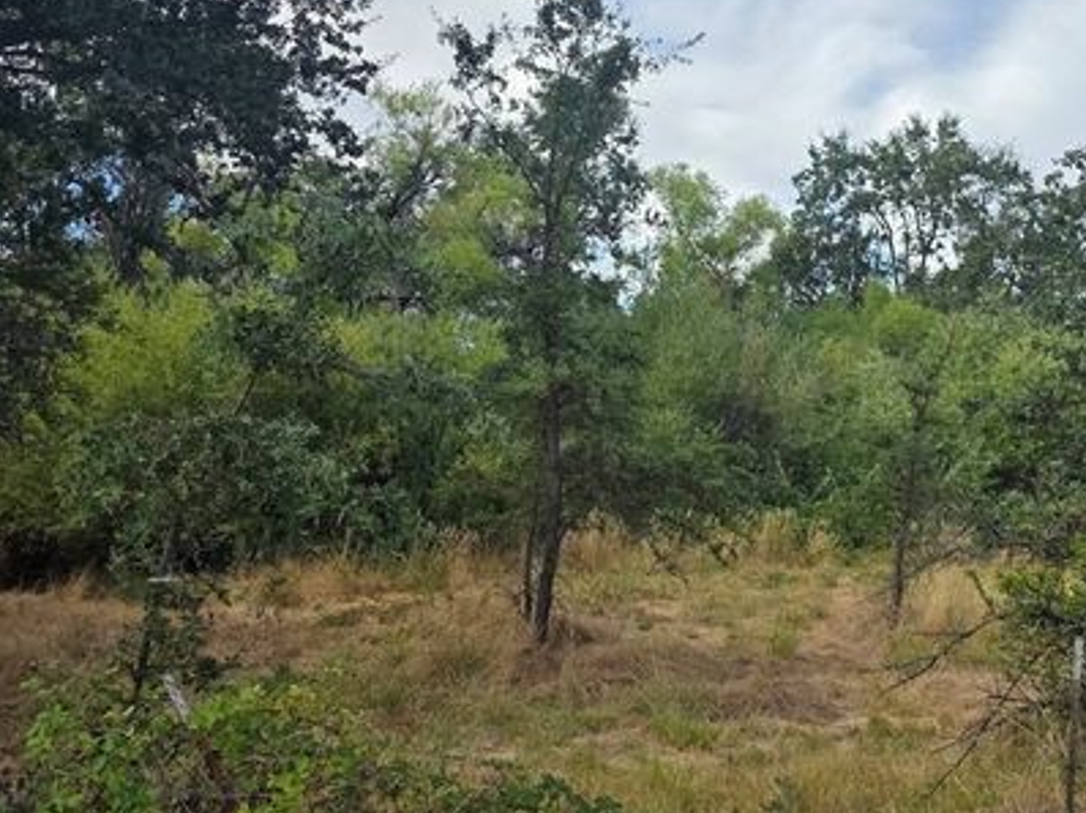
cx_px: 824
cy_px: 355
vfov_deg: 38.6
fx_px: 1160
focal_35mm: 37
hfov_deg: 48.1
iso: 80
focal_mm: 6.3
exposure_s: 1/3972
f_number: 1.7
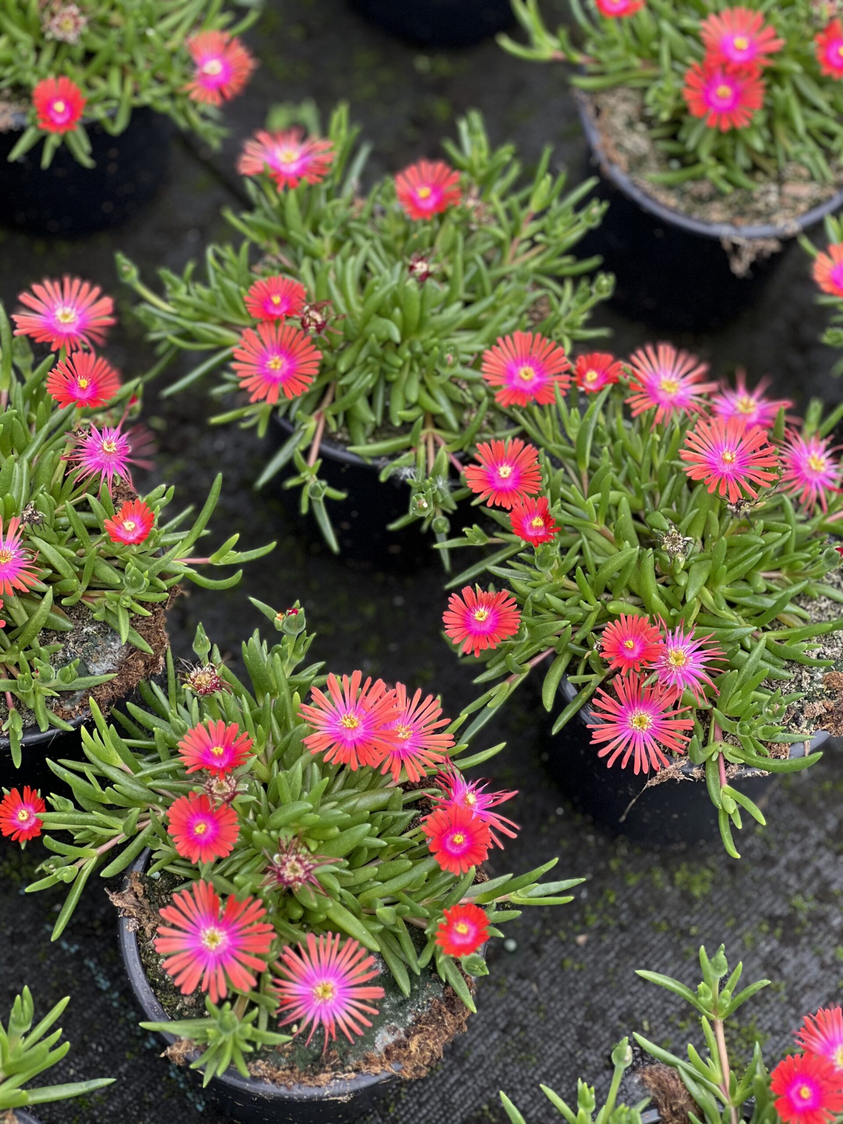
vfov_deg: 25.3
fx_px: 2500
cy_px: 562
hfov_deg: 19.1
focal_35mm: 77
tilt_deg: -61.5
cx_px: 422
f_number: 2.8
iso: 64
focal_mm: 9
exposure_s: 1/121
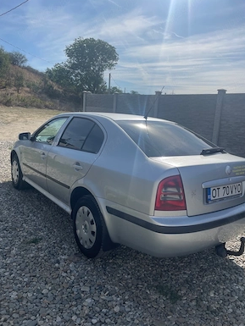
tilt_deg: -11.3
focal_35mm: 27
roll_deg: -3.1
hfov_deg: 51.4
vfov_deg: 65.3
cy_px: 158
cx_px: 126
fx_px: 255
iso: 32
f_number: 1.6
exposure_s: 1/7299
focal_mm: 4.2
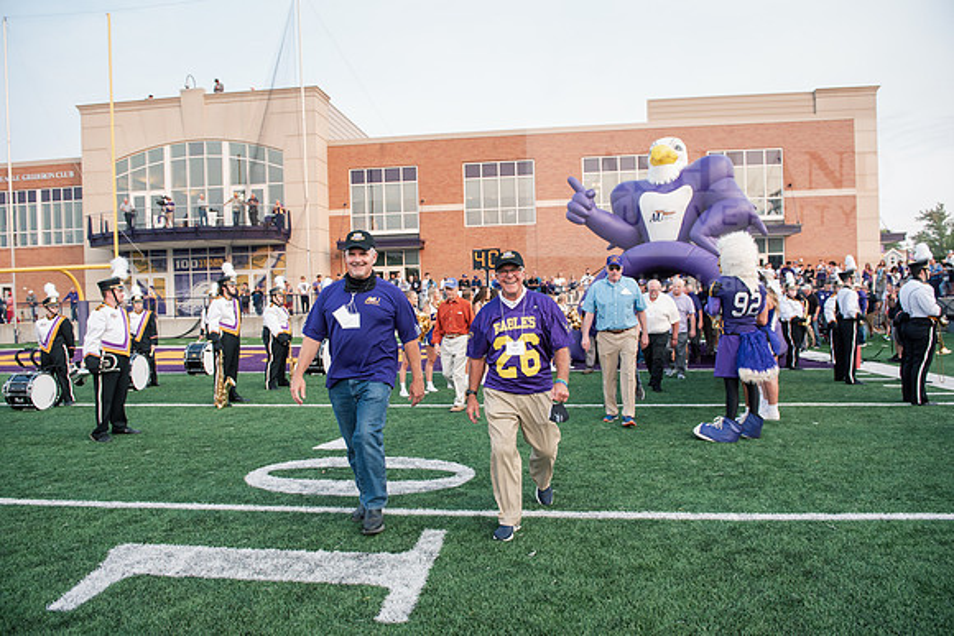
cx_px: 477
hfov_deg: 69.4
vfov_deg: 49.6
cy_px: 318
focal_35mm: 26
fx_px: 689
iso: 640
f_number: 4.5
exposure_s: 1/400
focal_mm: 26
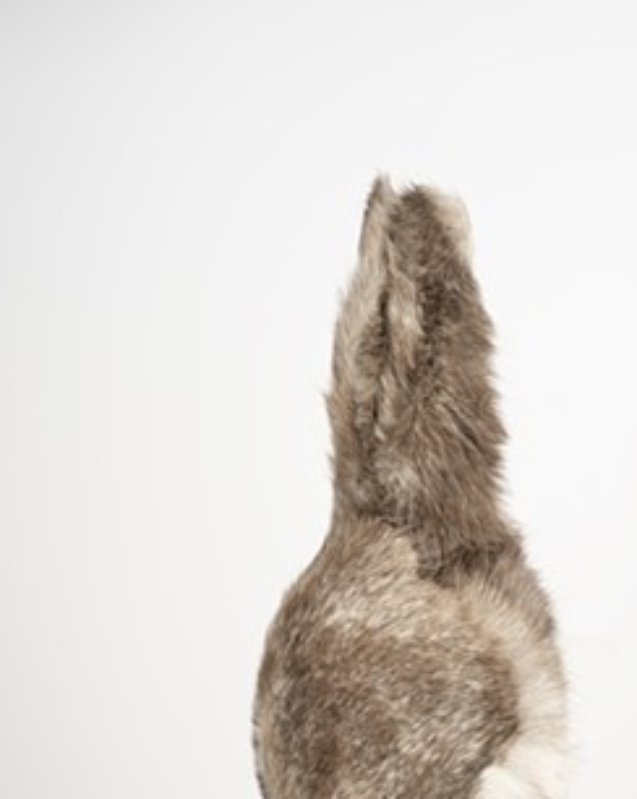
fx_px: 3825
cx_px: 411
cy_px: 603
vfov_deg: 11.9
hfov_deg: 9.5
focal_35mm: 162
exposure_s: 1/160
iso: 100
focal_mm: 110
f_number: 7.1
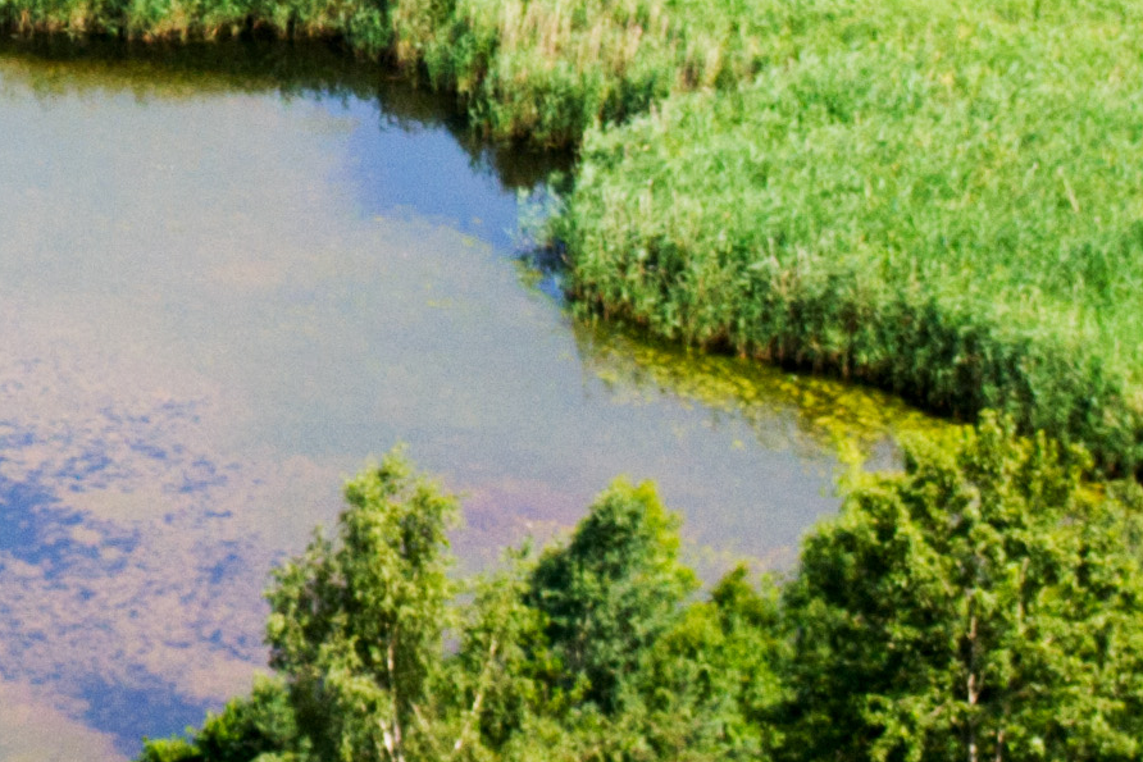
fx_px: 9843
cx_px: -771
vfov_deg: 4.4
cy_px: -405
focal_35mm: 310
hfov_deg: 6.5
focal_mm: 40
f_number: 8
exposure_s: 1/250
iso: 200
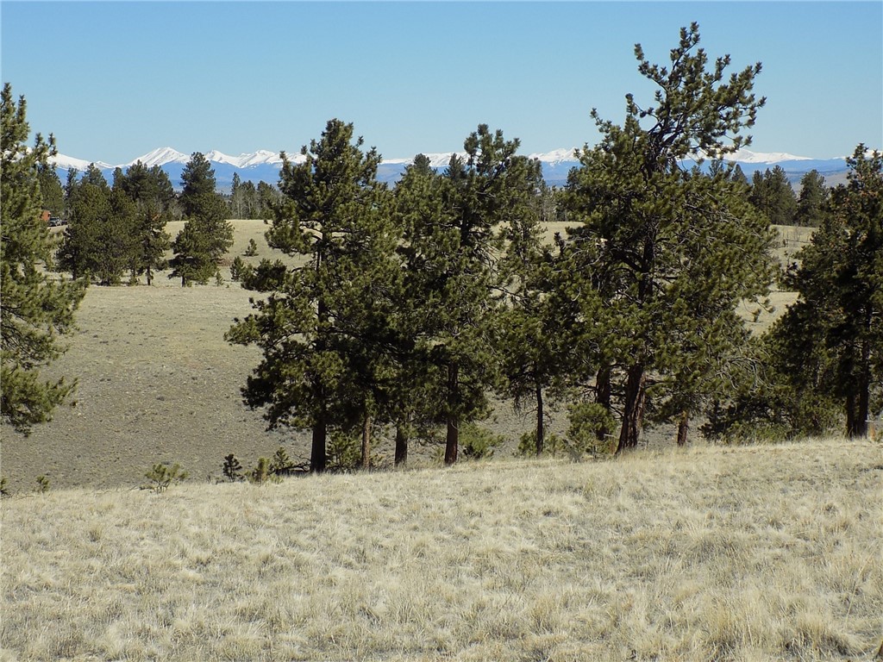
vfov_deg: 17.2
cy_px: 331
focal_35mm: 86
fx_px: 2194
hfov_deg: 22.8
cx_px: 442
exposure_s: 1/640
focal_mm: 15.3
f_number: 4.4
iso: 80
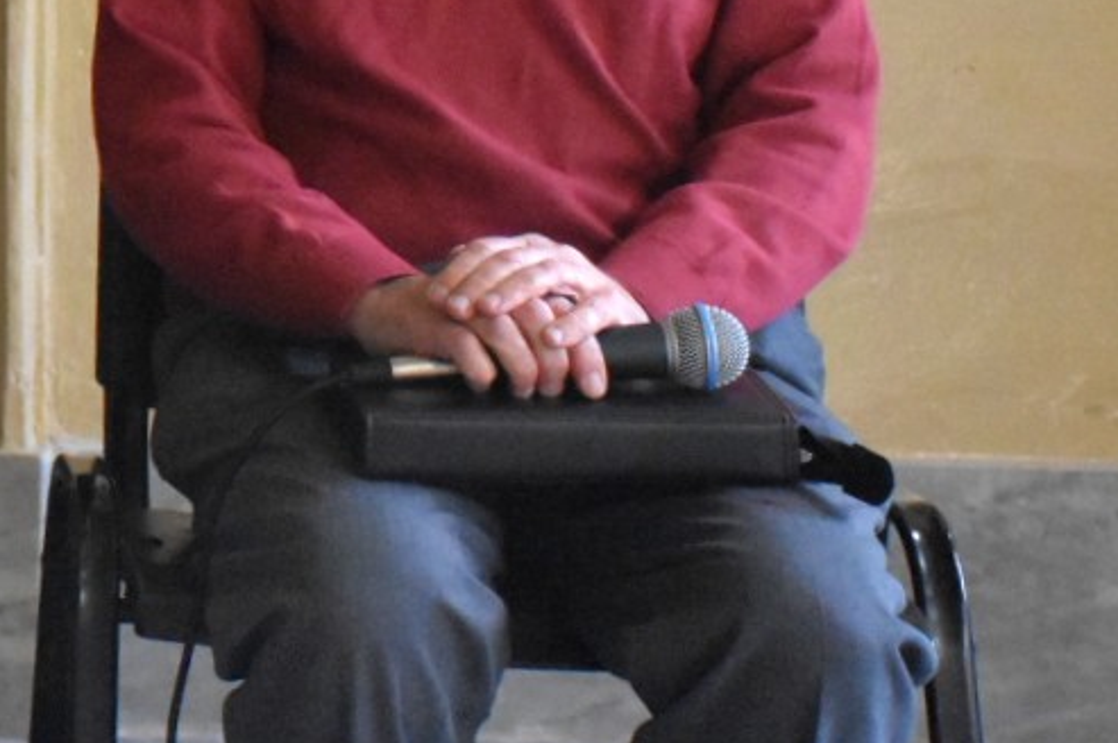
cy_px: -395
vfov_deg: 7.6
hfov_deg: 11.1
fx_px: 5493
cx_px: -610
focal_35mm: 177
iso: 6400
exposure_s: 1/400
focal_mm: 38
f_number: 4.2
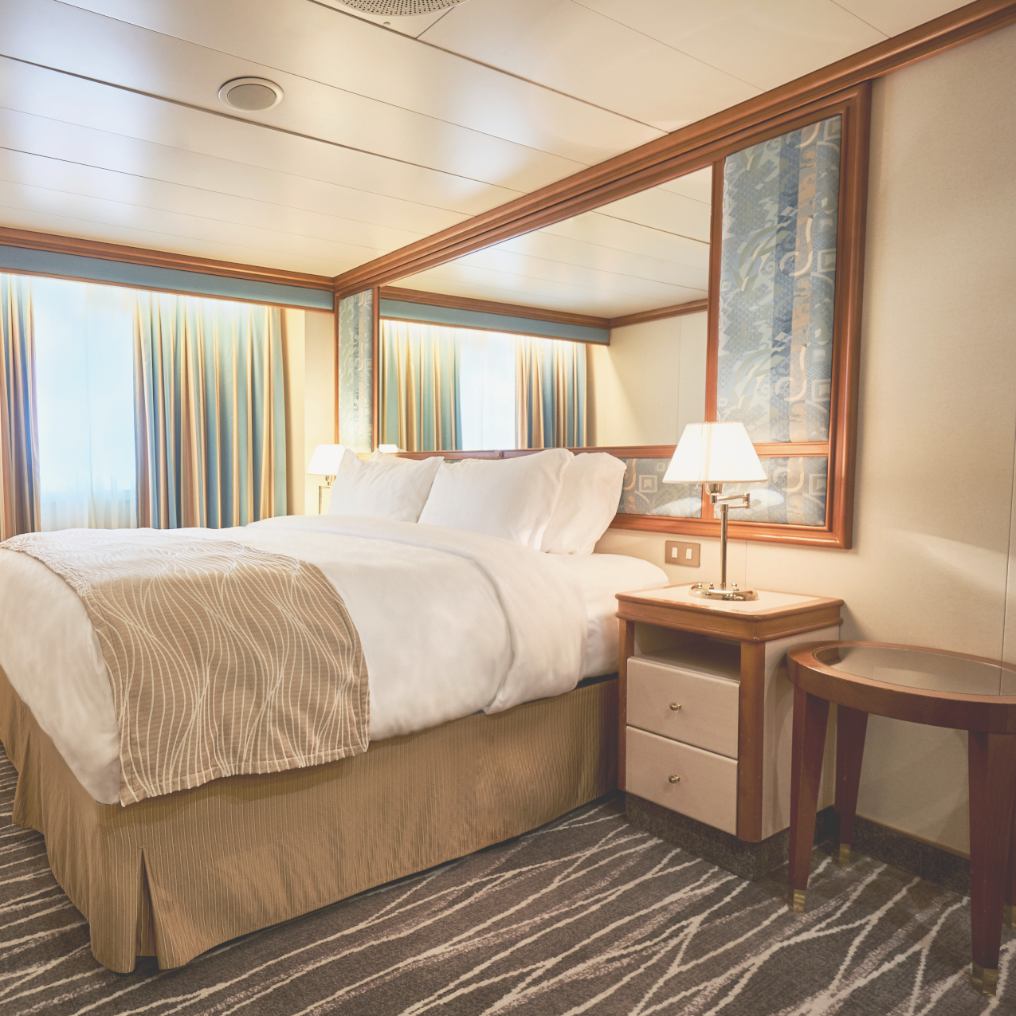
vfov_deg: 74.8
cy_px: 502
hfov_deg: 72.1
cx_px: 322
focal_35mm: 20
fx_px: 664
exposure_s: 1/2
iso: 100
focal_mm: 10
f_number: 6.3
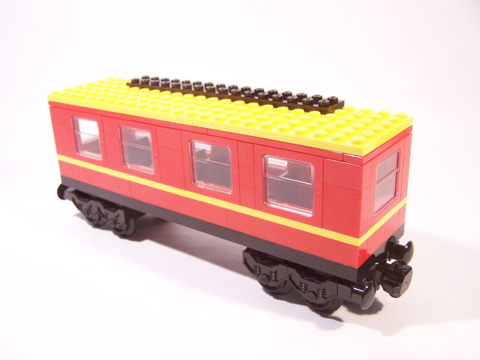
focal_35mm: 38
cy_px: 180
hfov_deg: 49.0
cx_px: 240
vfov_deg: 37.7
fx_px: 527
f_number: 3.2
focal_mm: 6.3
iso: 400
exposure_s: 1/30
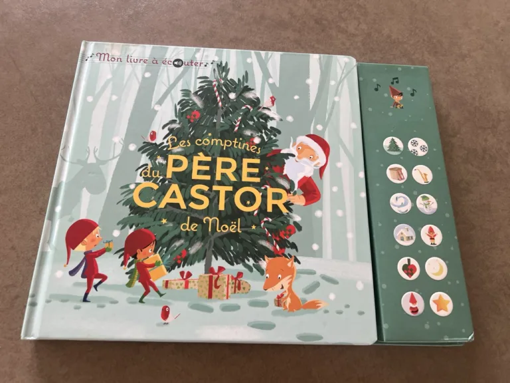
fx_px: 383
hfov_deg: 67.3
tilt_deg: -69.6
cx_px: 255
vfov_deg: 53.1
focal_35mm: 26
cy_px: 192
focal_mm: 5.7
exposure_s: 1/121
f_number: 1.5
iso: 80
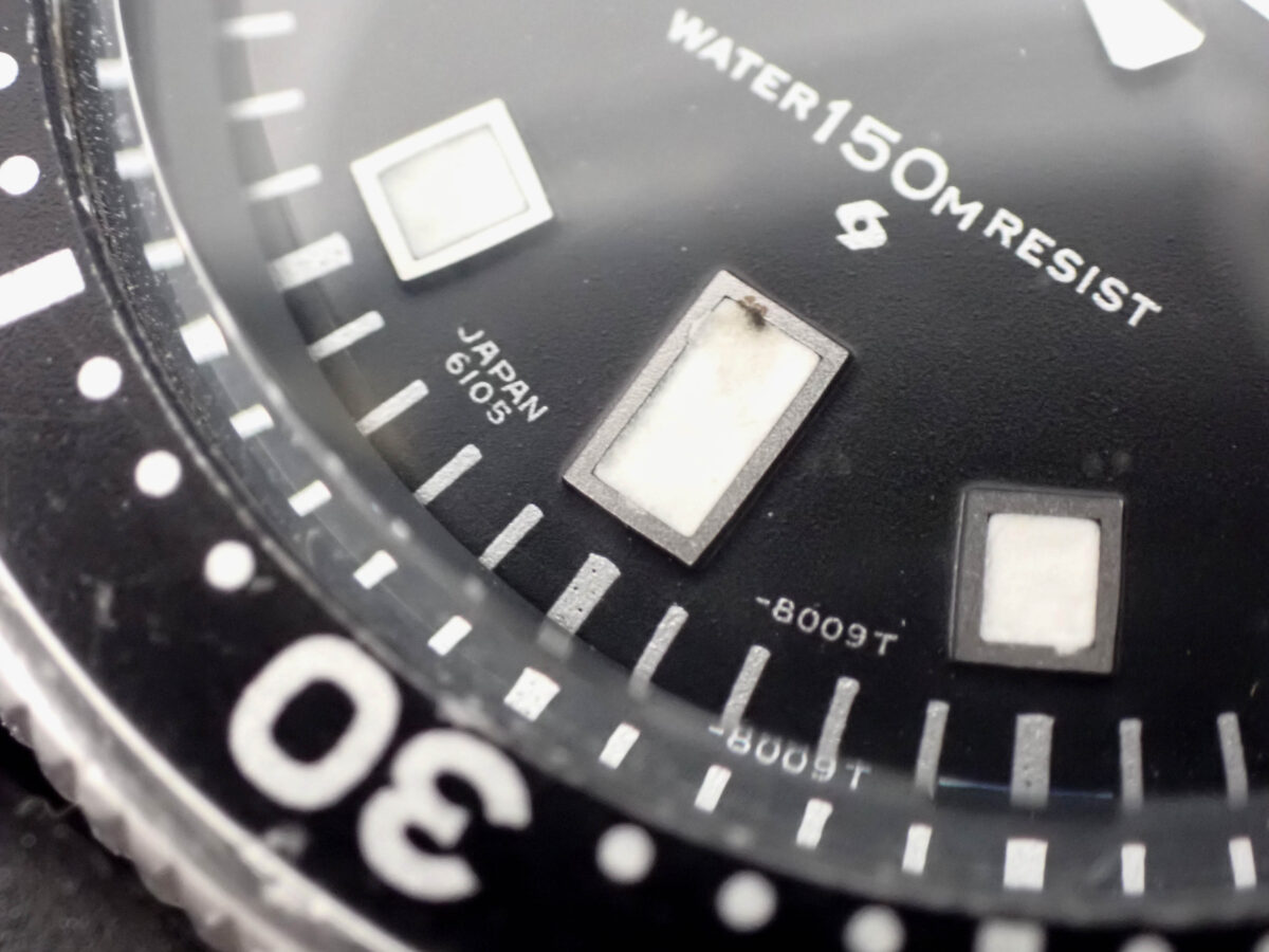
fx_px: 2823
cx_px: 634
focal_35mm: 77
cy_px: 476
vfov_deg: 19.1
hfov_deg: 25.3
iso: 1600
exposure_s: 1/20
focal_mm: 13.65
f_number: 4.1
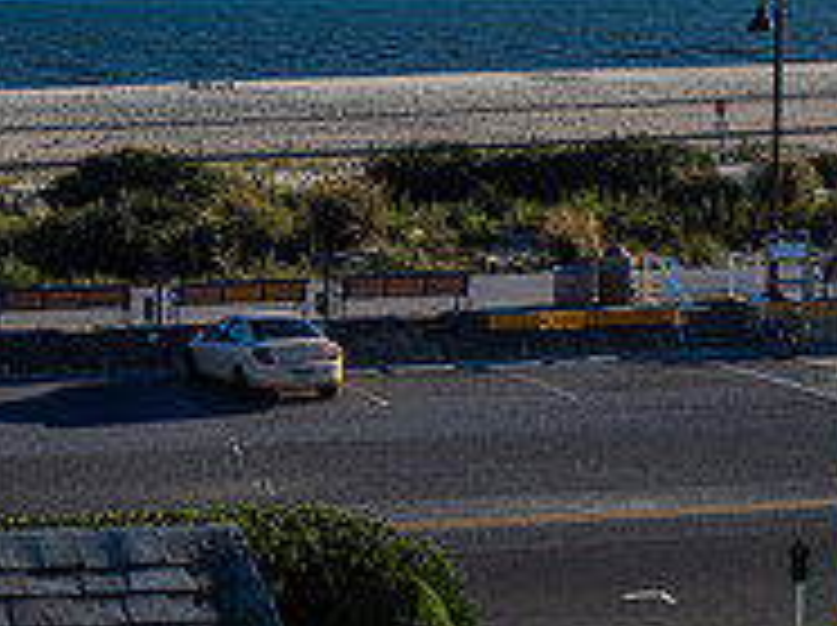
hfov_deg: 18.0
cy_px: 358
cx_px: -104
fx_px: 2536
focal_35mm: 105
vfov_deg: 14.1
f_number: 2.8
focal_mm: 35
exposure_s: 1/3200
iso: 100
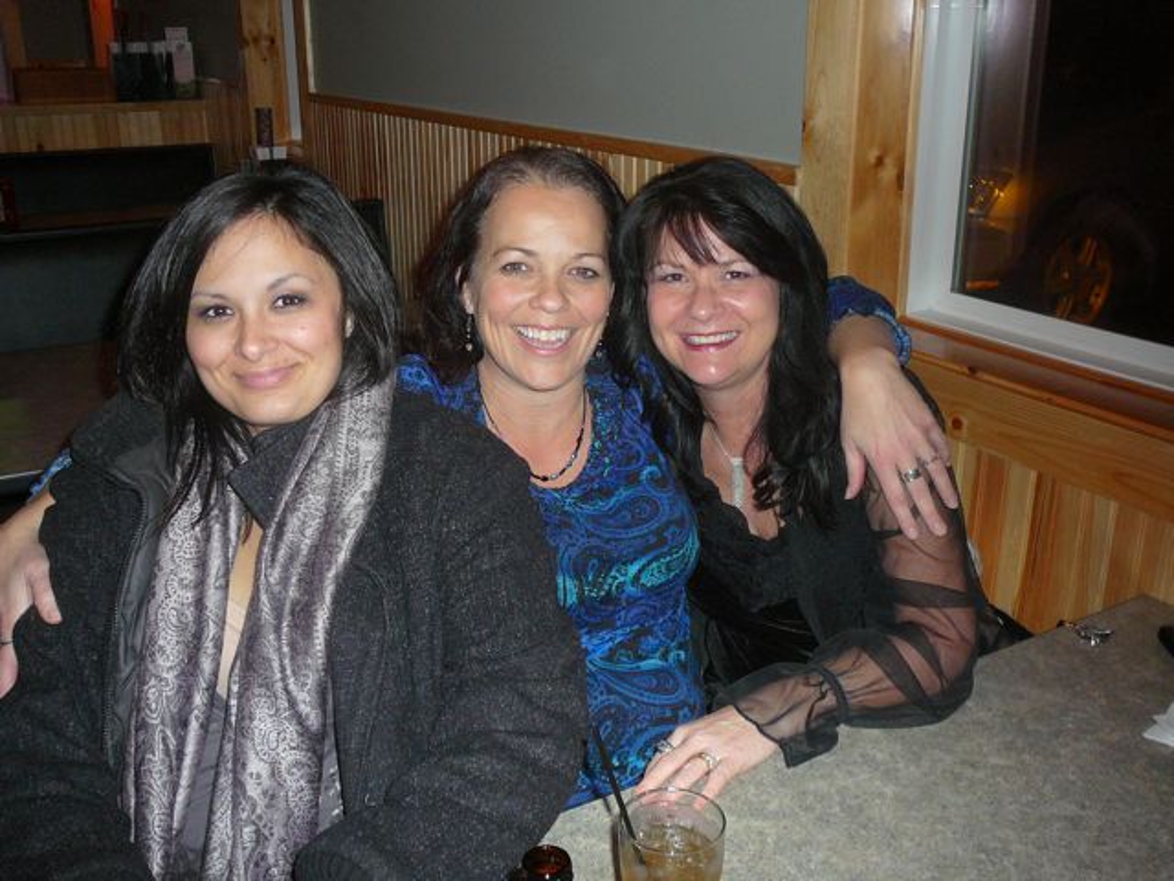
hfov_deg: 52.6
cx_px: 587
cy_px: 440
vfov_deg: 40.7
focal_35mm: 35
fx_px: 1187
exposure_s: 1/8
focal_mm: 5.2
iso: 160
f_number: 2.8
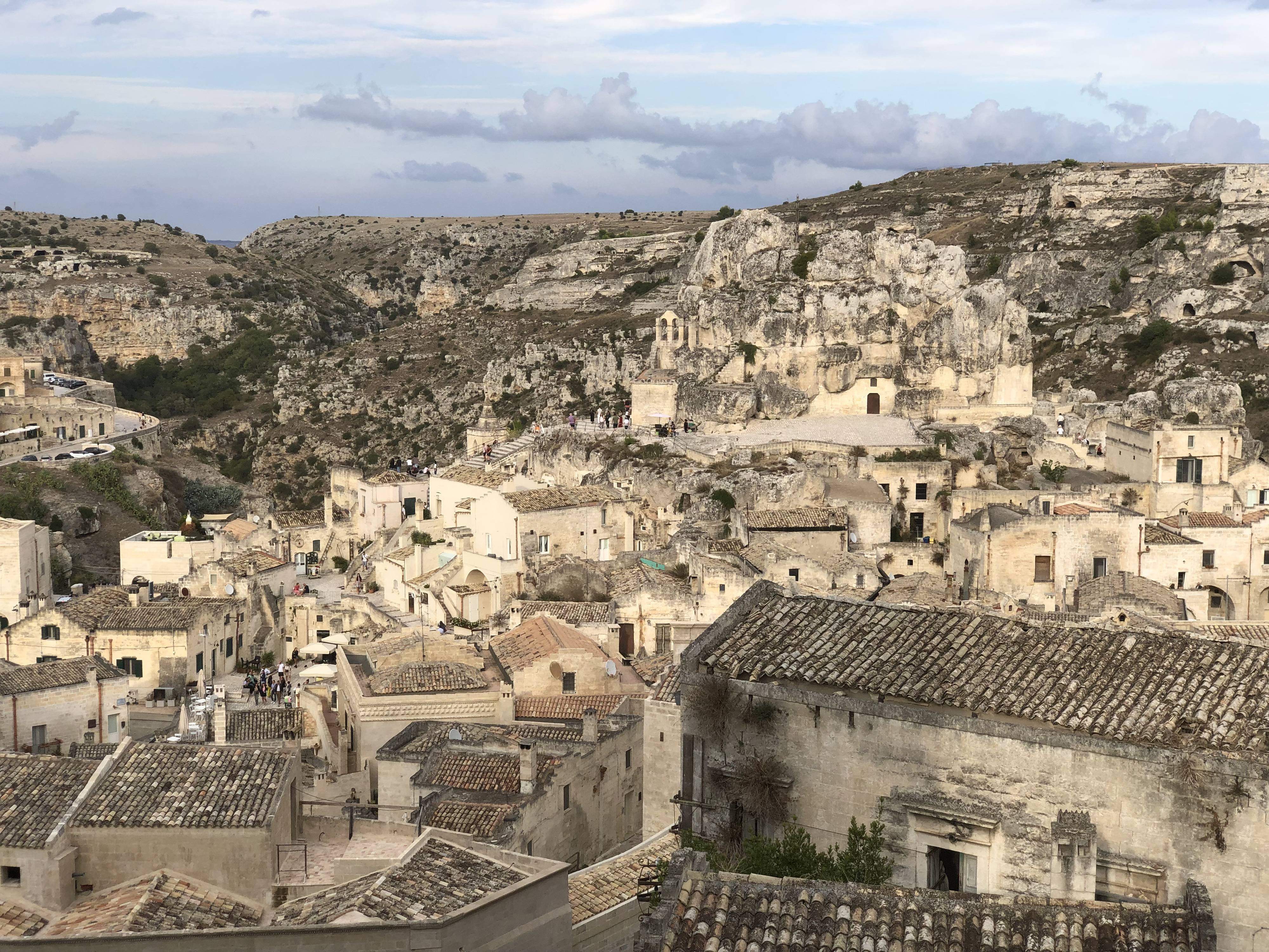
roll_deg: +0.8
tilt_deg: -6.8
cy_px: 476
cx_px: 634
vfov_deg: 28.0
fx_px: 1906
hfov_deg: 36.8
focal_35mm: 52
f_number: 2.4
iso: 16
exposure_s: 1/528
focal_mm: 6
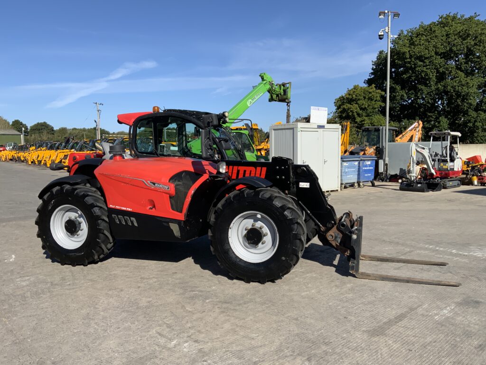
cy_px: 182
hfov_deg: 61.7
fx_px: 407
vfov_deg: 48.2
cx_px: 243
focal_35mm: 29
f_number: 1.8
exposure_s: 1/2227
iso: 16
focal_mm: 3
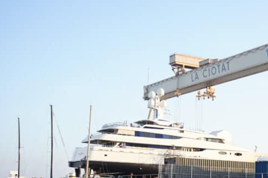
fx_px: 513
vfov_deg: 19.7
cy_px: 116
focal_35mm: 69
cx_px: 203
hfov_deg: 28.8
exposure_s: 1/160
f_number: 7.1
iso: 320
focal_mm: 44
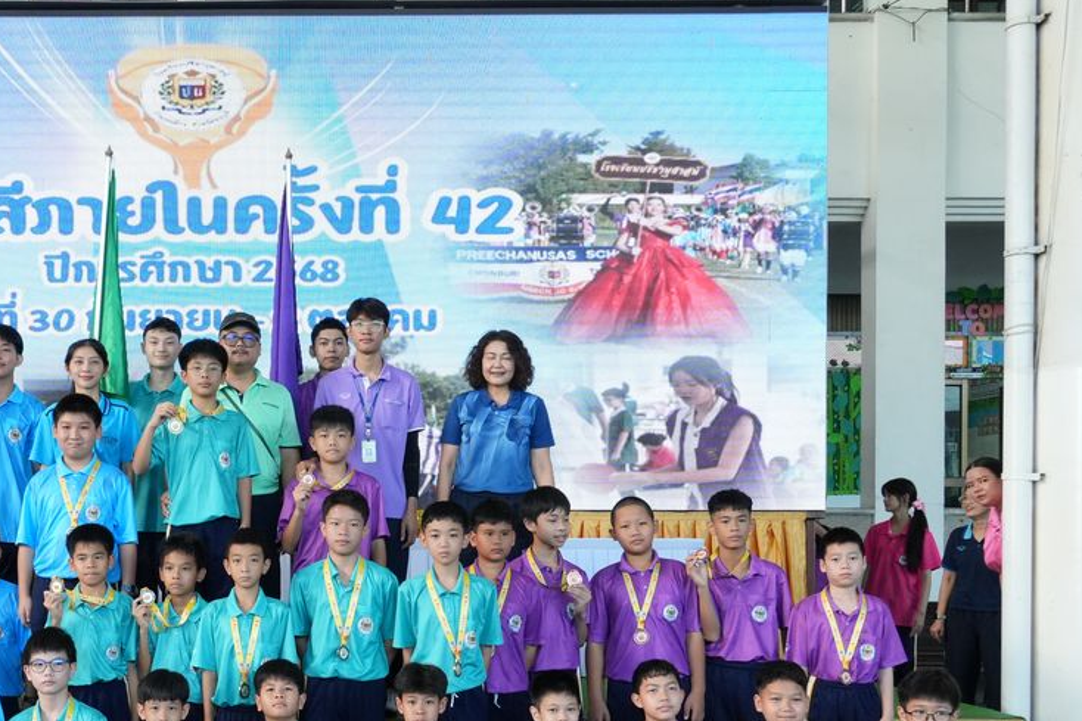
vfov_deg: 28.8
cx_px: 270
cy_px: 543
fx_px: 1382
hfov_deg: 41.5
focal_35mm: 46
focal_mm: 20
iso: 1600
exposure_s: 1/100
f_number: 8
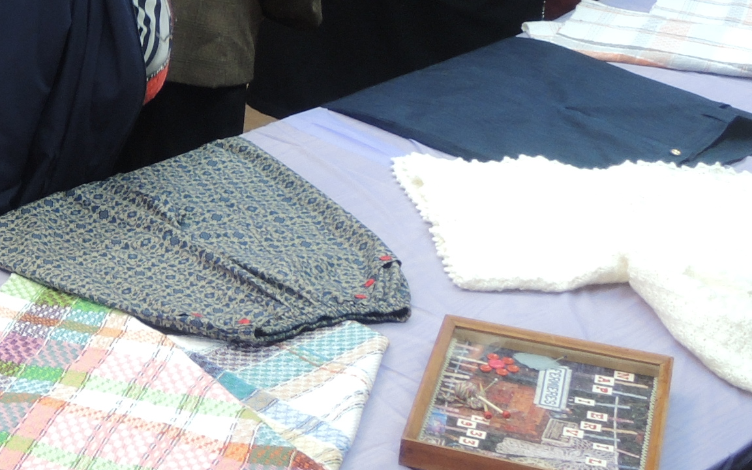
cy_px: -124
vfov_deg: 12.3
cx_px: -505
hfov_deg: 17.3
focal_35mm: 103
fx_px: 2110
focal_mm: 6
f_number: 2
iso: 160
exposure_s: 1/30
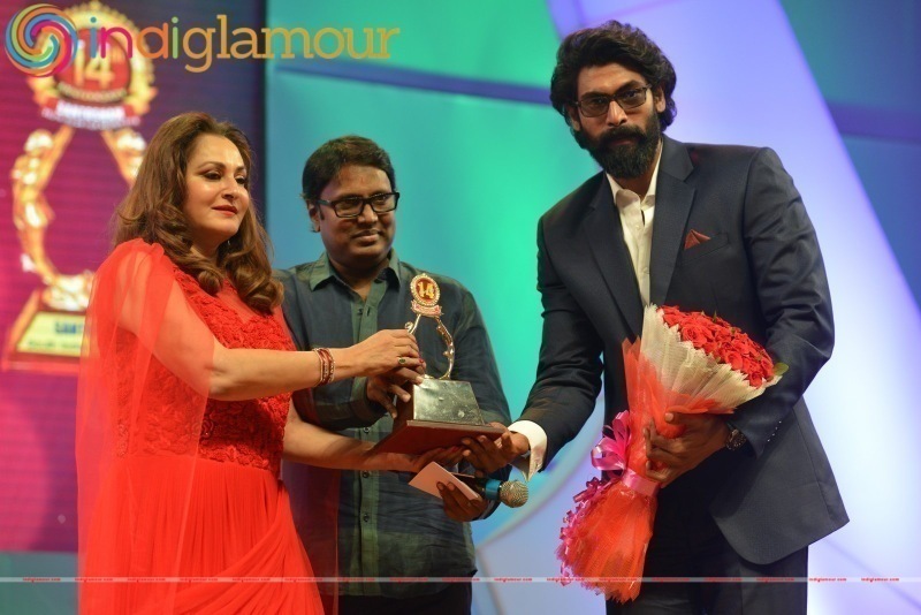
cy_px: 308
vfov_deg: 11.8
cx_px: 460
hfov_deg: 17.6
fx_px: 2969
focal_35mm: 116
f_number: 4.5
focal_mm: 116
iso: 1250
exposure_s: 1/160
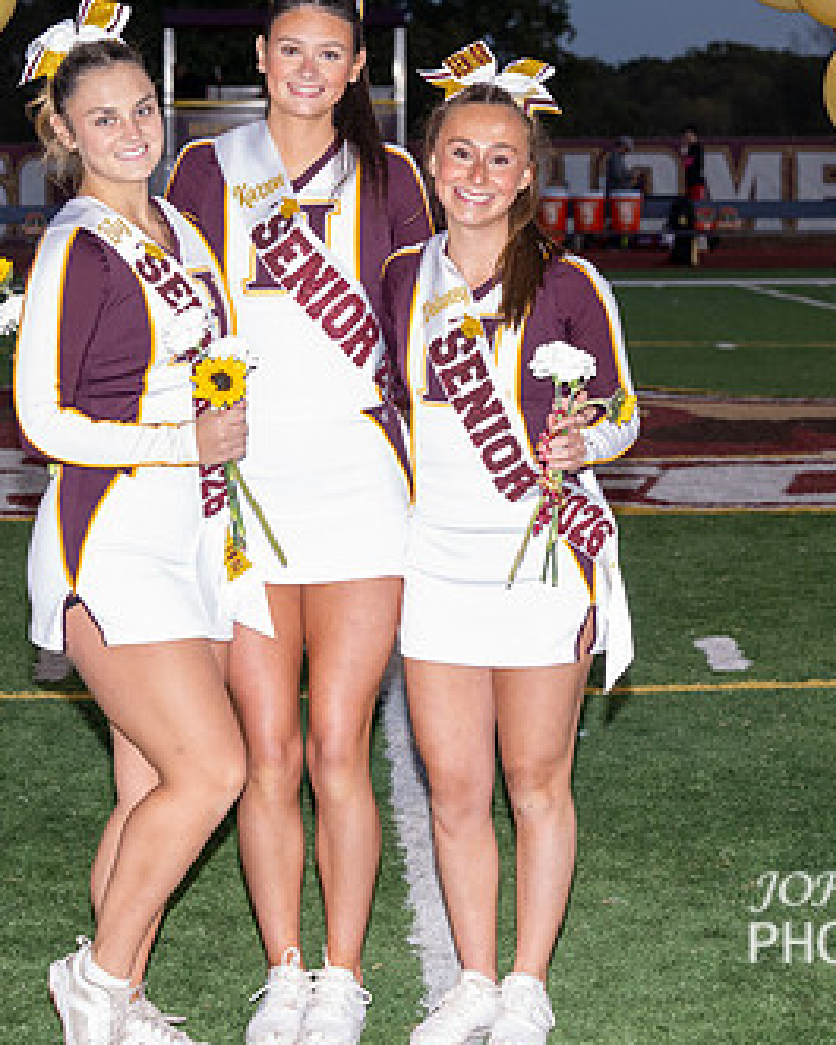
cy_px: 291
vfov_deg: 16.1
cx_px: 478
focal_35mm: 119
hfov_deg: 13.0
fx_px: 3679
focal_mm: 51
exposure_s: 1/200
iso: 1000
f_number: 4.5
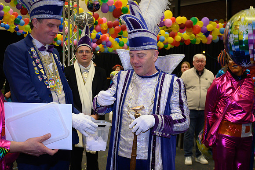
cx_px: 128
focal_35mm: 63
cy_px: 85
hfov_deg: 31.9
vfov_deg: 21.6
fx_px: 446
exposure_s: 1/80
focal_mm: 42
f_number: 5.6
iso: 1600
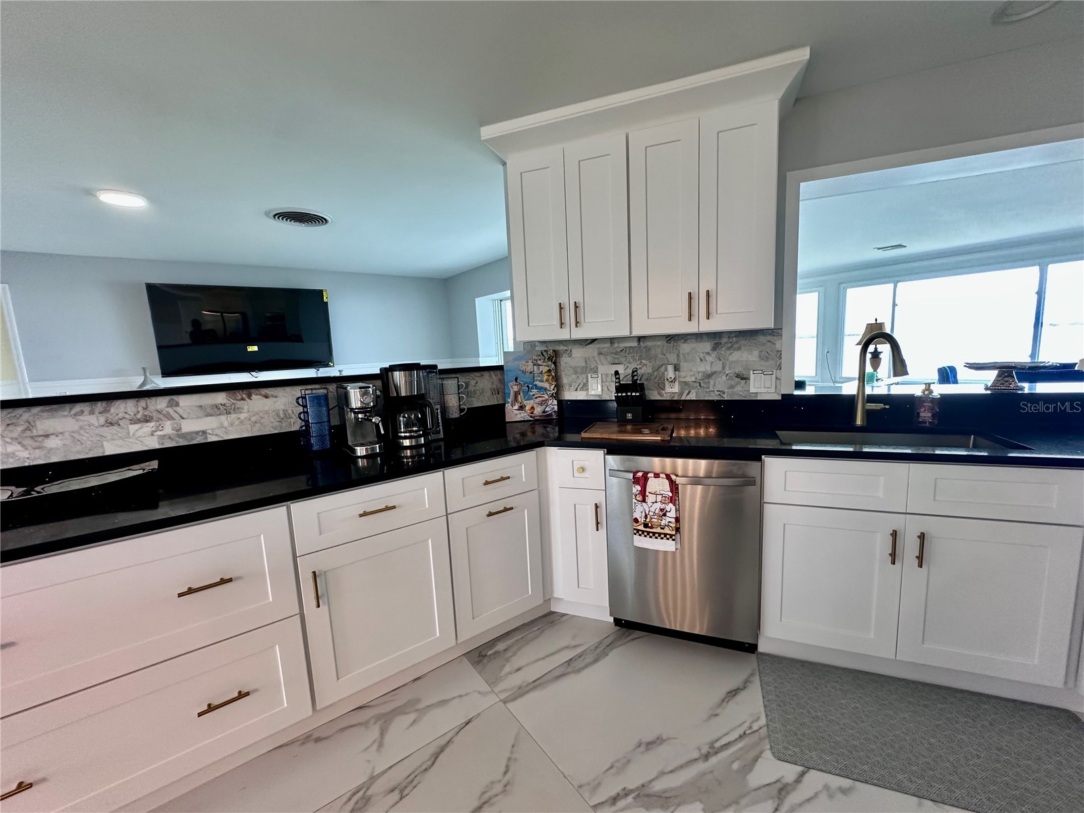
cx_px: 542
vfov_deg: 85.7
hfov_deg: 102.1
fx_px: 438
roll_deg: +2.8
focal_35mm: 14
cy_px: 406
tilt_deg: -6.9
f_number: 2.2
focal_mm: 2.22
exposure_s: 1/60
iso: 200
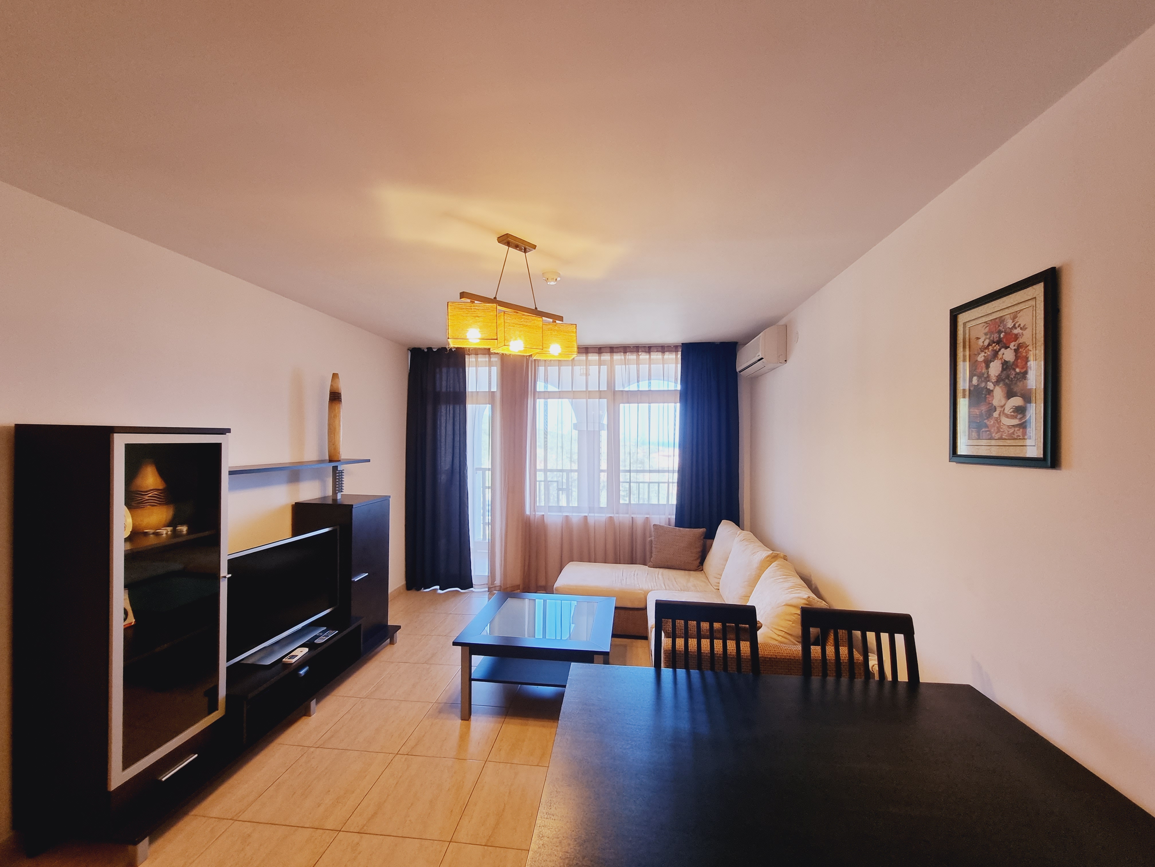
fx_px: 434
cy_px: 434
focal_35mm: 13
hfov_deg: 106.2
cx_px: 578
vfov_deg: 89.9
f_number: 2.2
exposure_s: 1/50
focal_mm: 2.2
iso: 125
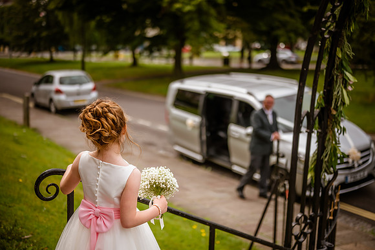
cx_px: 184
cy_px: 122
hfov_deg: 38.9
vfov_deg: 26.4
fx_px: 531
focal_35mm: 51
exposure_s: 1/8000
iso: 400
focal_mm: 50
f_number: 1.8
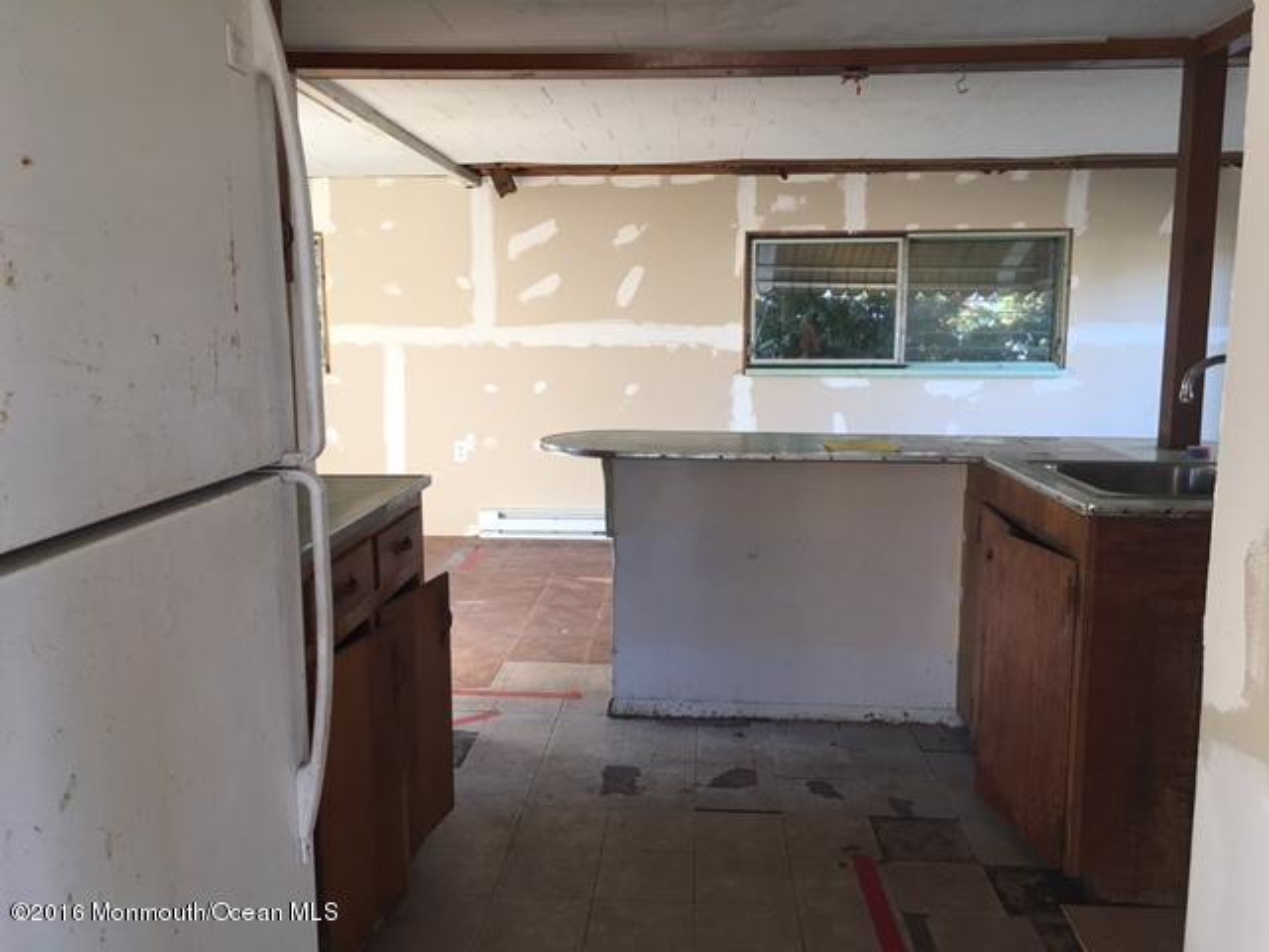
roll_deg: +0.7
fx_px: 1063
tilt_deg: -7.6
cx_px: 634
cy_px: 476
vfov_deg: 48.2
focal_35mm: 29
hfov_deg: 61.7
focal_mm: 4.15
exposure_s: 1/30
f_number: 2.2
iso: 25
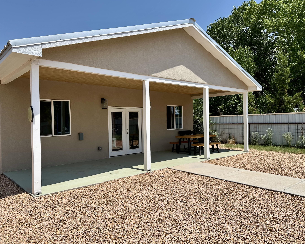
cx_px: 141
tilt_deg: -0.4
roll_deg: +1.7
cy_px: 124
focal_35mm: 26
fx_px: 235
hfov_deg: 66.0
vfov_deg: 54.9
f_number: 1.78
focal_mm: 6.86
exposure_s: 1/6623
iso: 80
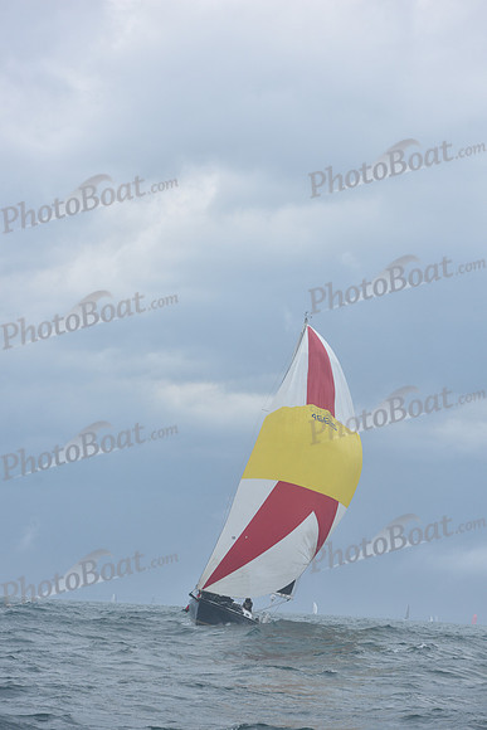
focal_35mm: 86
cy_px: 365
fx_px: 1744
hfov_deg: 15.9
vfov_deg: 23.6
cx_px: 244
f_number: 5.6
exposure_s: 1/800
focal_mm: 86
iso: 320
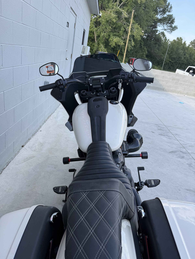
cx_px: 98
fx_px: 180
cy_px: 130
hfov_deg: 56.8
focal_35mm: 24
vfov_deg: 71.6
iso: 80
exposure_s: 1/735
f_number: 1.78
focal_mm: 6.76
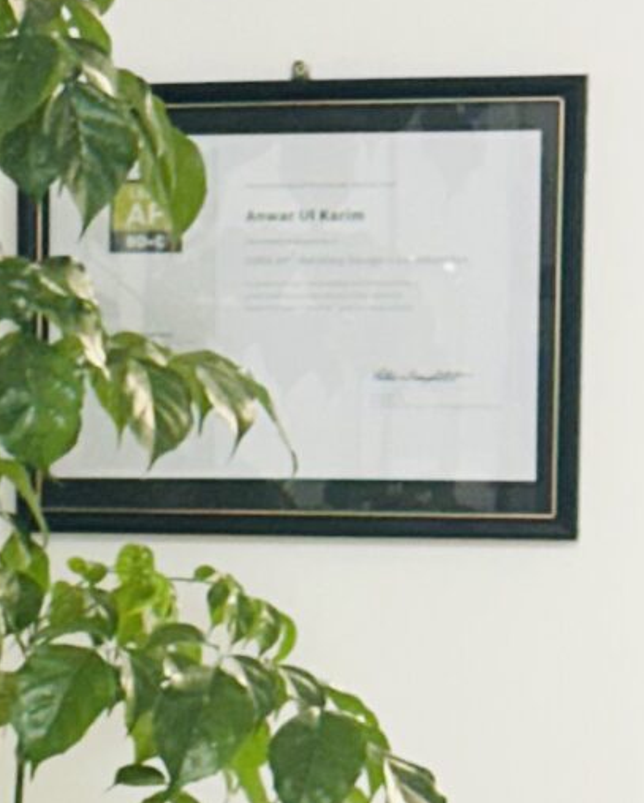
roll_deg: -1.0
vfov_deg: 8.2
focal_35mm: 236
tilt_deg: -4.5
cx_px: -709
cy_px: 710
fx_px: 5618
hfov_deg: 6.3
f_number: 1.78
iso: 64
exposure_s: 1/51
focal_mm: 6.86
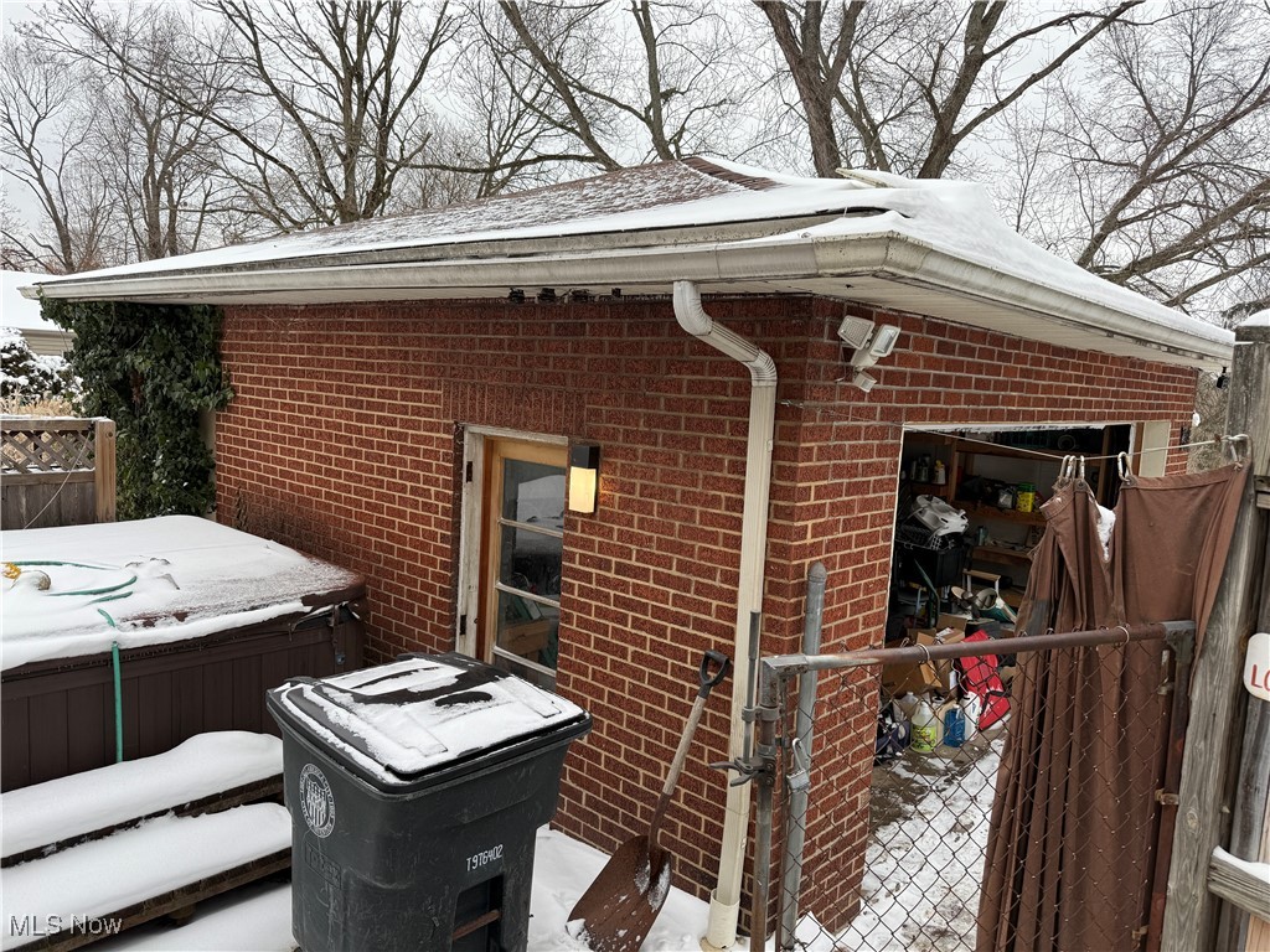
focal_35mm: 24
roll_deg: -2.0
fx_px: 881
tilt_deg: -6.6
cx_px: 635
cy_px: 476
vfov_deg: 56.8
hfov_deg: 71.6
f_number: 1.78
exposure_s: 1/532
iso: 80
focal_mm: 6.76
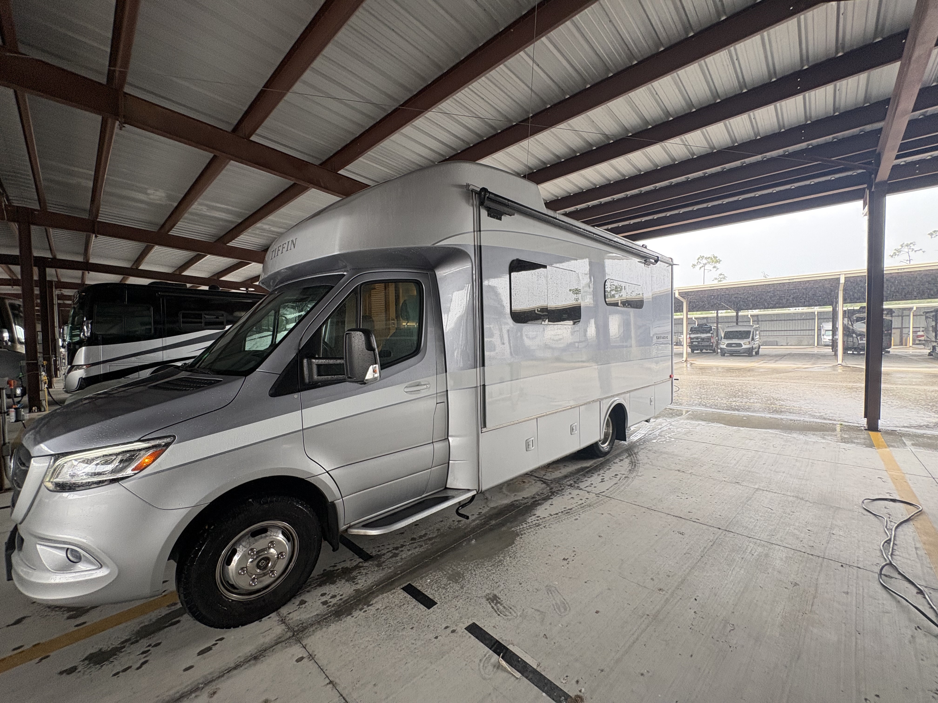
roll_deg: +1.6
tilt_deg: -1.5
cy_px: 352
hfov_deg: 102.1
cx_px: 469
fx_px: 379
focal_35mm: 14
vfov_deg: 85.7
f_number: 2.2
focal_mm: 2.22
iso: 80
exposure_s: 1/99
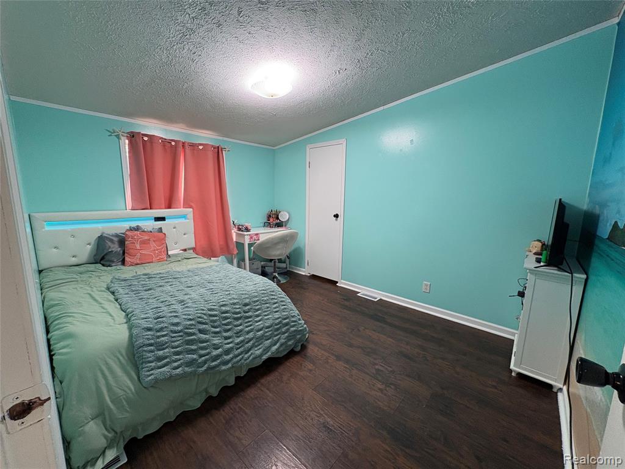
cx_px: 312
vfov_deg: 85.7
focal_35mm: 14
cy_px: 234
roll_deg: -0.9
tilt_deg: -9.7
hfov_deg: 102.1
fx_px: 253
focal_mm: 2.22
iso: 200
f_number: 2.2
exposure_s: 1/60
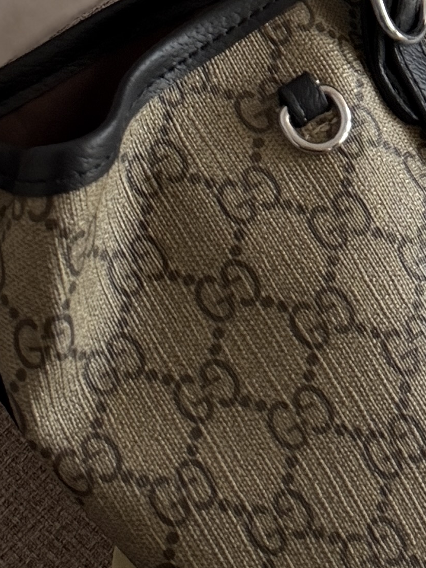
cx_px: 518
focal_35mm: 124
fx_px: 2035
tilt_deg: -51.3
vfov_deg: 15.0
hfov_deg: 11.7
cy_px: -226
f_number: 1.78
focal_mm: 6.76
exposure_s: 1/70
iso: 200
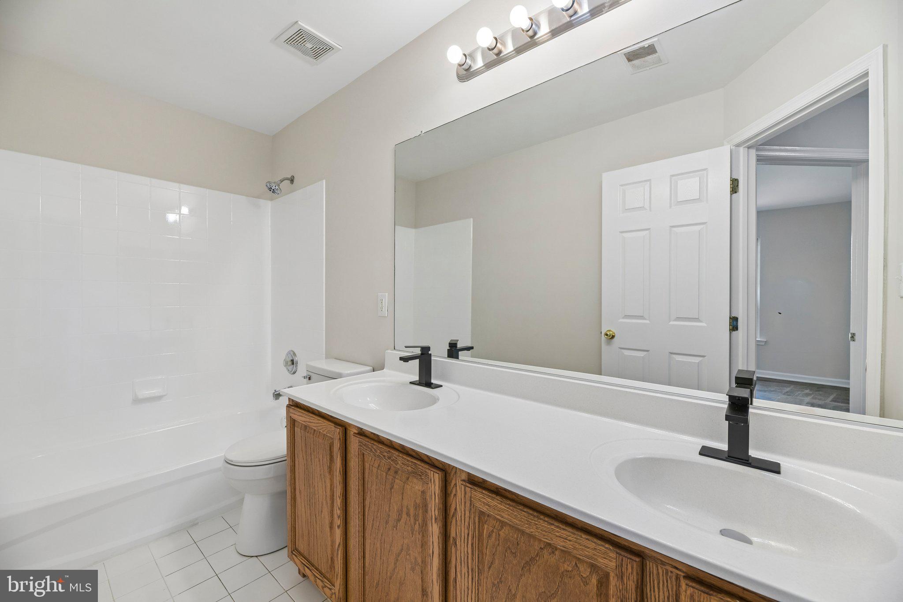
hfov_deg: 104.3
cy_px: 301
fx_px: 351
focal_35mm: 14
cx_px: 452
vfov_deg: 81.2
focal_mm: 14
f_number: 8
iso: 100
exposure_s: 1/25
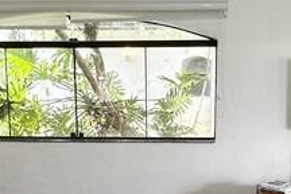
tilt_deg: -9.1
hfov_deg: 36.8
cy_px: 159
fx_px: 436
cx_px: 172
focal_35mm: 54
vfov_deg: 24.6
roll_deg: -1.1
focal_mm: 2.22
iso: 100
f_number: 2.2
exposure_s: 1/120
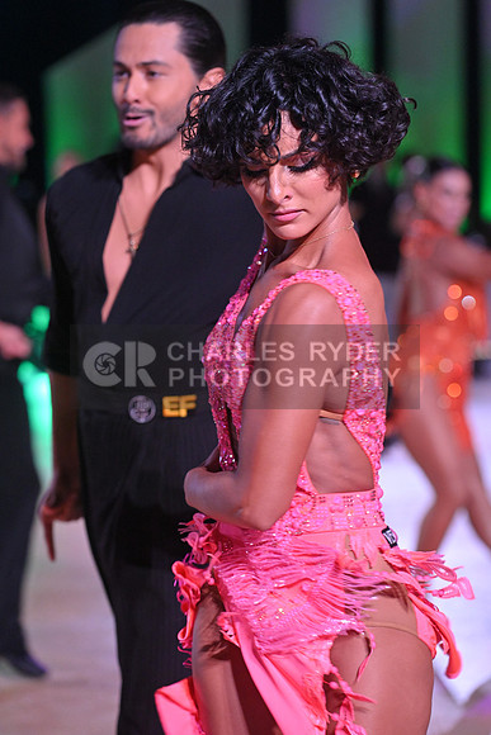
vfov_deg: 15.2
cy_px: 368
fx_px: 2760
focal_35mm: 135
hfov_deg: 10.2
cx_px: 246
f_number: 5
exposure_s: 1/500
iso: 4000
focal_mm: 135
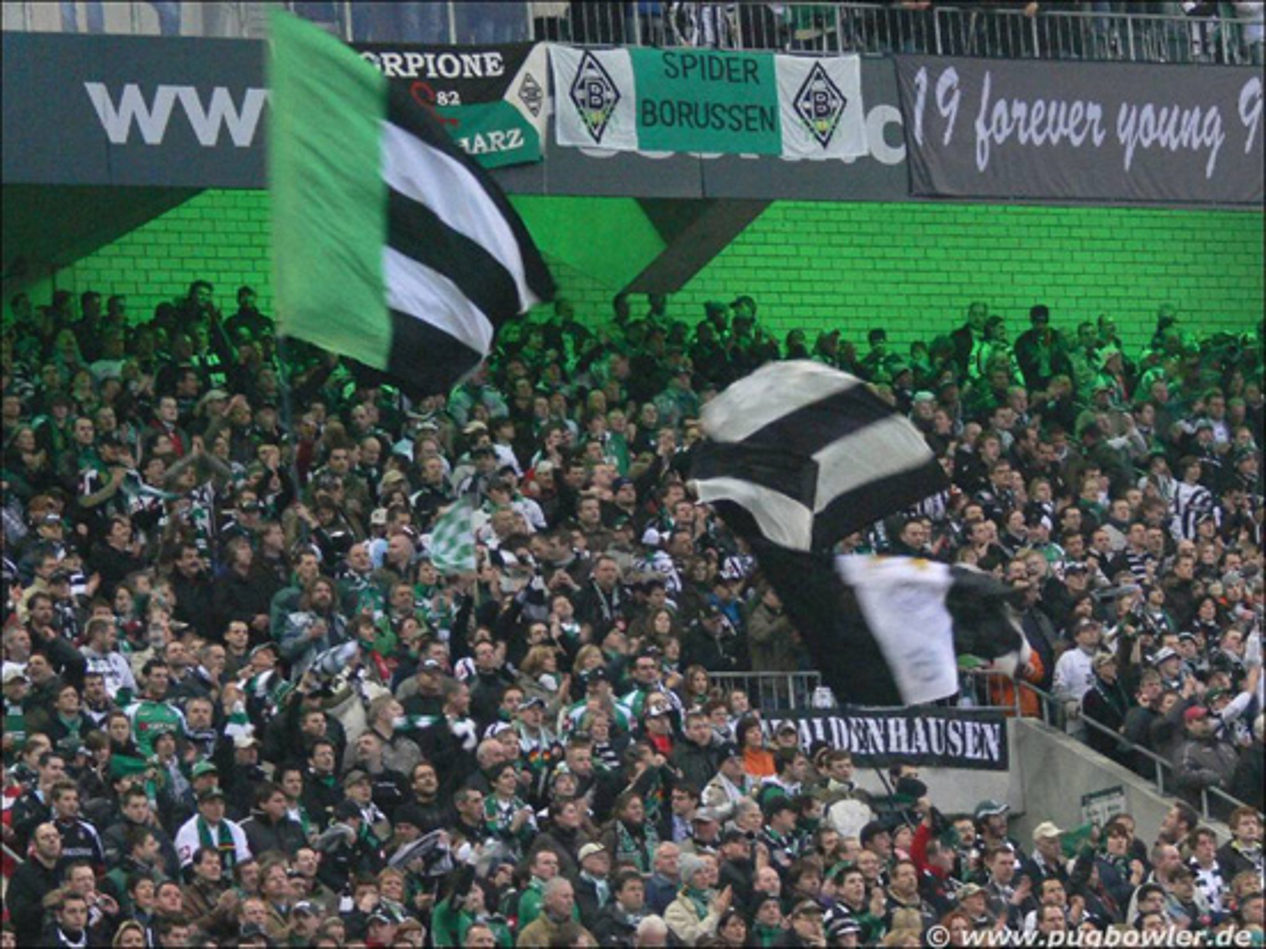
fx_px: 6656
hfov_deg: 10.9
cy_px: 474
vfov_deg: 8.2
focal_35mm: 182
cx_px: 633
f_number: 3.6
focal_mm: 30.1
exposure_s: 1/50
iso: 400
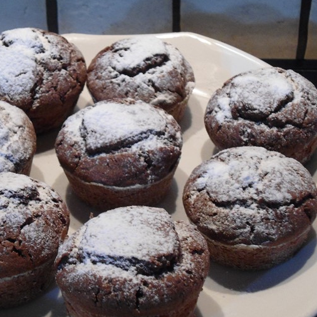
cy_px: 173
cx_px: 127
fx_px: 767
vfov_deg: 23.4
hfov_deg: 23.3
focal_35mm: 74
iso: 400
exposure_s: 1/15
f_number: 3.9
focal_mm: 9.5
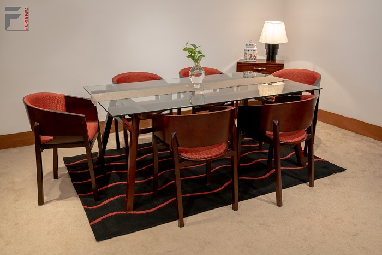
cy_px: 128
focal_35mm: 33
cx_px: 191
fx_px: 350
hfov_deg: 57.2
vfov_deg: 39.9
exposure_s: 1/80
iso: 2000
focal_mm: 33
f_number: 5.6
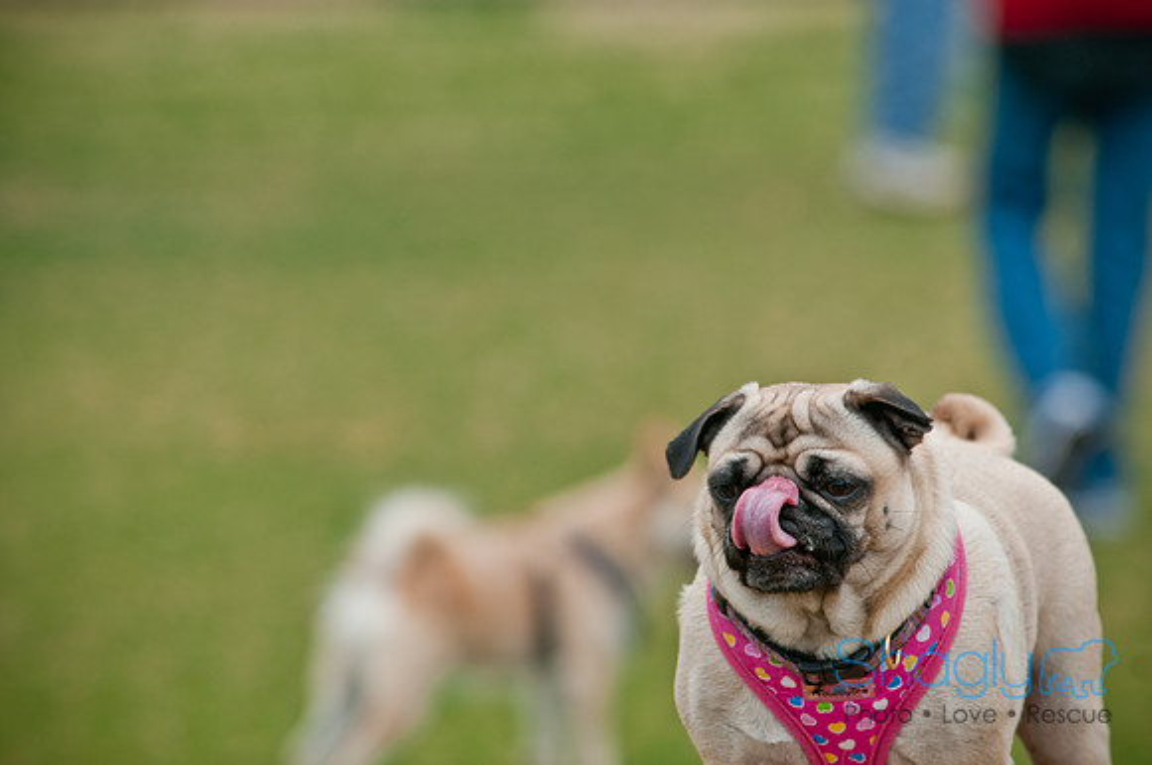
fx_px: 9587
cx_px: 576
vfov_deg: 4.6
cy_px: 382
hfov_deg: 6.9
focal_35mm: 300
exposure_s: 1/400
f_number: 5
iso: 200
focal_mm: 200
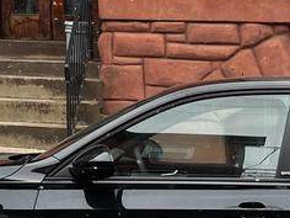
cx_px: -92
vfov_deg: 10.9
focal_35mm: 119
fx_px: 997
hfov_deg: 15.7
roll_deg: -0.8
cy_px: -275
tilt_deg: +16.3
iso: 50
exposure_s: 1/400
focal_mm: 5.1
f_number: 1.6
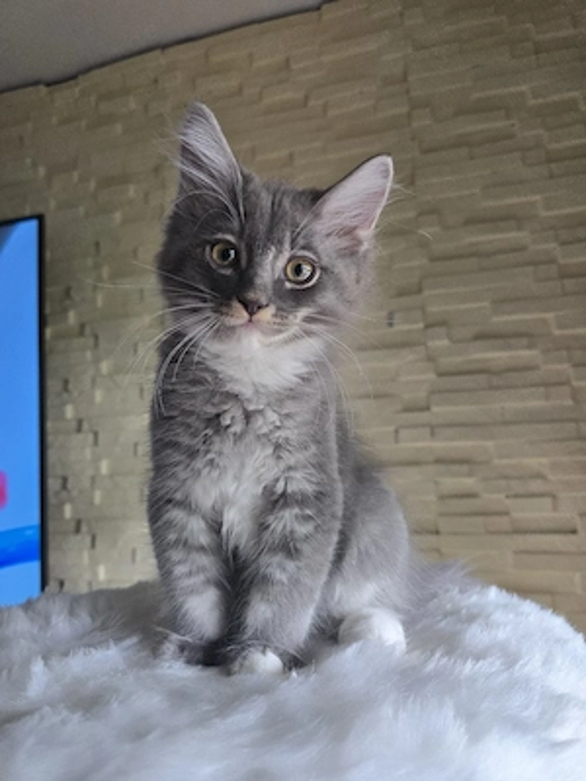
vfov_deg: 73.9
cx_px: 293
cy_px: 390
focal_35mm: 23
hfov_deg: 58.9
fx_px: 519
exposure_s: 1/101
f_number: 1.7
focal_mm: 6.3
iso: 250
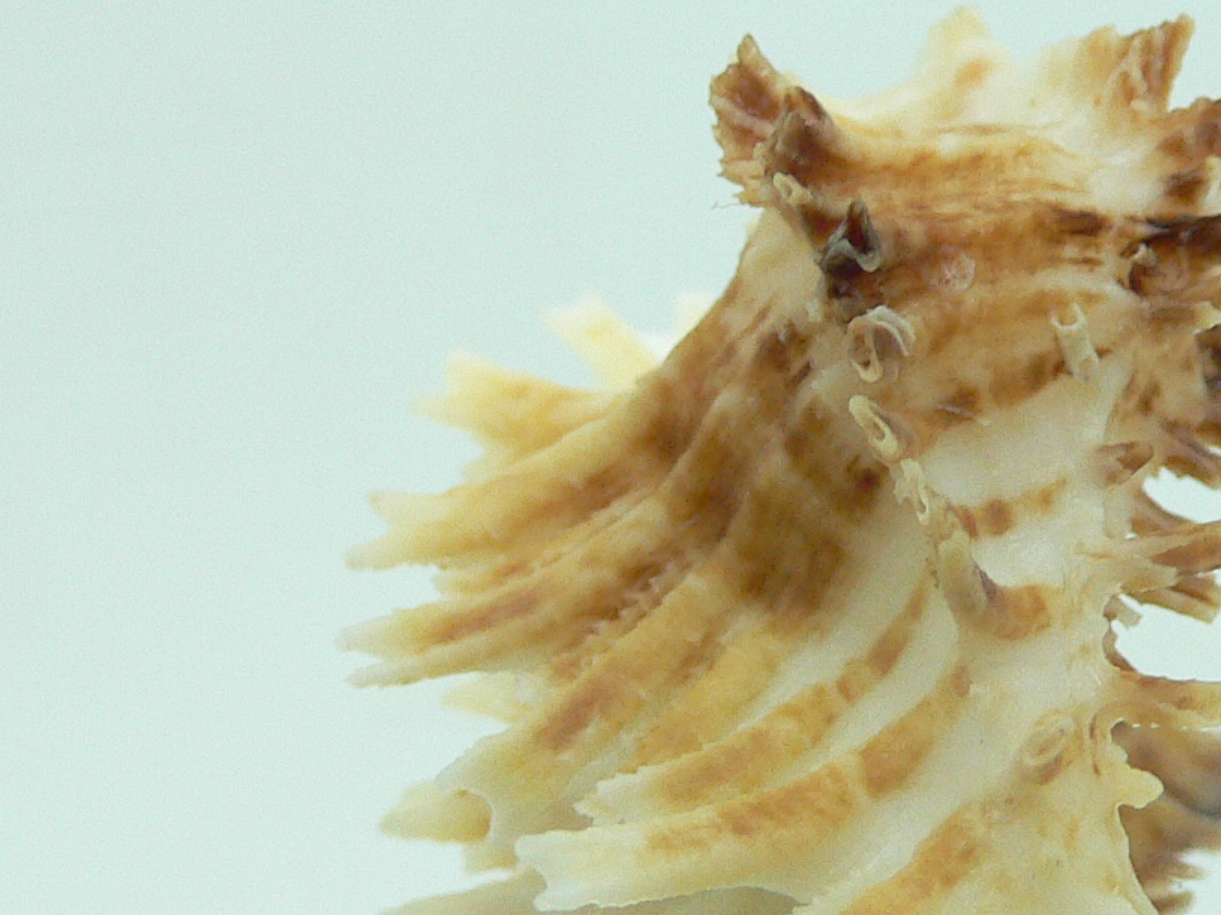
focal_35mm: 73
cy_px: 588
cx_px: 859
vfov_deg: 20.1
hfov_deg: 26.5
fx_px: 2575
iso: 200
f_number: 2.8
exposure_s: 1/60
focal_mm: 4.6
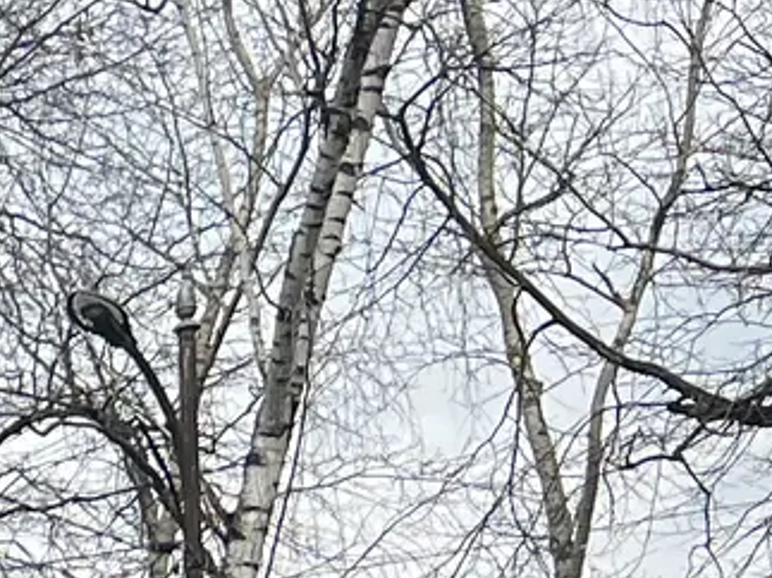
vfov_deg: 7.0
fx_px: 4303
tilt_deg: +2.9
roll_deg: +1.1
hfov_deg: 8.2
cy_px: 1617
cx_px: -1781
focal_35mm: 193
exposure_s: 1/1511
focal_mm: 5.7
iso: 50
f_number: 1.5
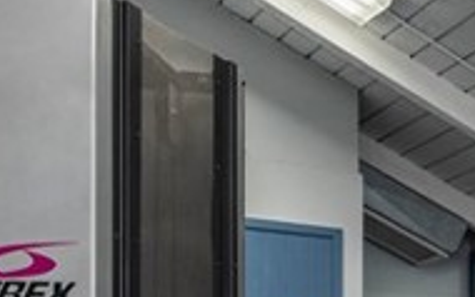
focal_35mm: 88
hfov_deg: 18.3
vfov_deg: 13.9
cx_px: 868
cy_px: 453
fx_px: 1140
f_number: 4
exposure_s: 1/60
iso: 100
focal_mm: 16
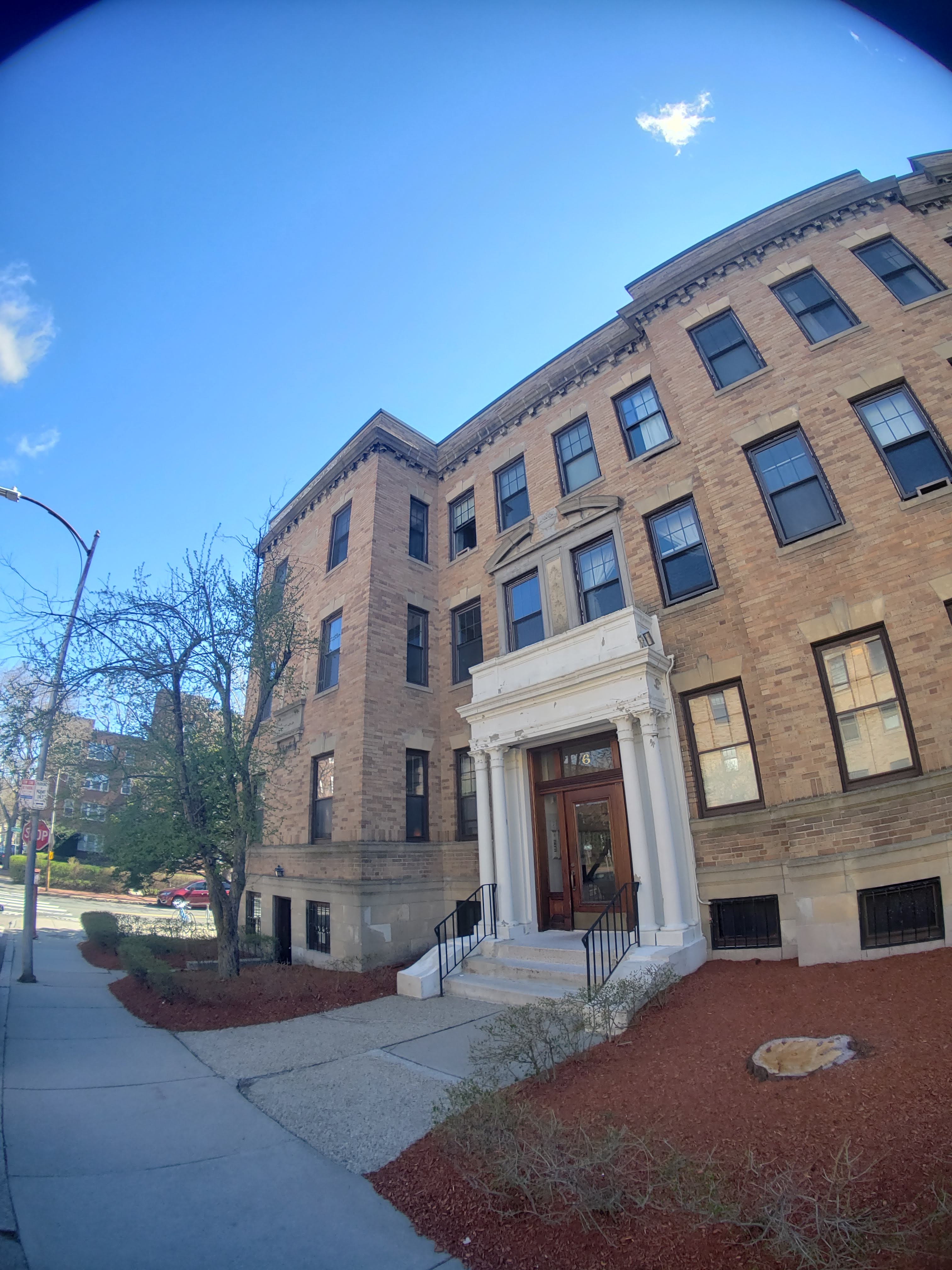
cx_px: 476
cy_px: 635
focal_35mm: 26
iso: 50
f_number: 2.4
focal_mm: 4.3
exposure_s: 1/277
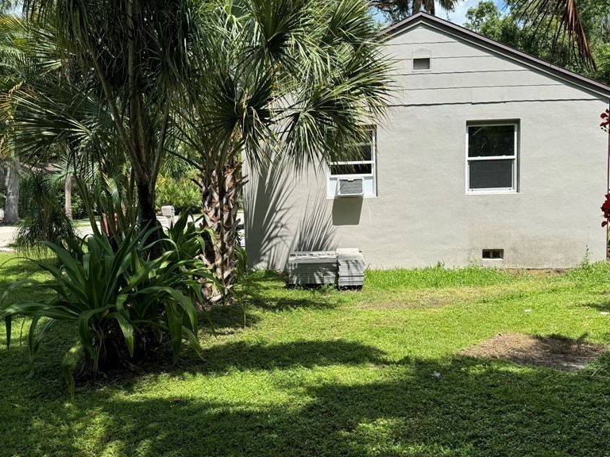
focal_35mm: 32
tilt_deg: -5.0
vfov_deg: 44.1
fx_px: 564
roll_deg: +1.6
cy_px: 243
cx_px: 322
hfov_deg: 56.8
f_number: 1.78
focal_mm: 6.76
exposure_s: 1/2959
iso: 80
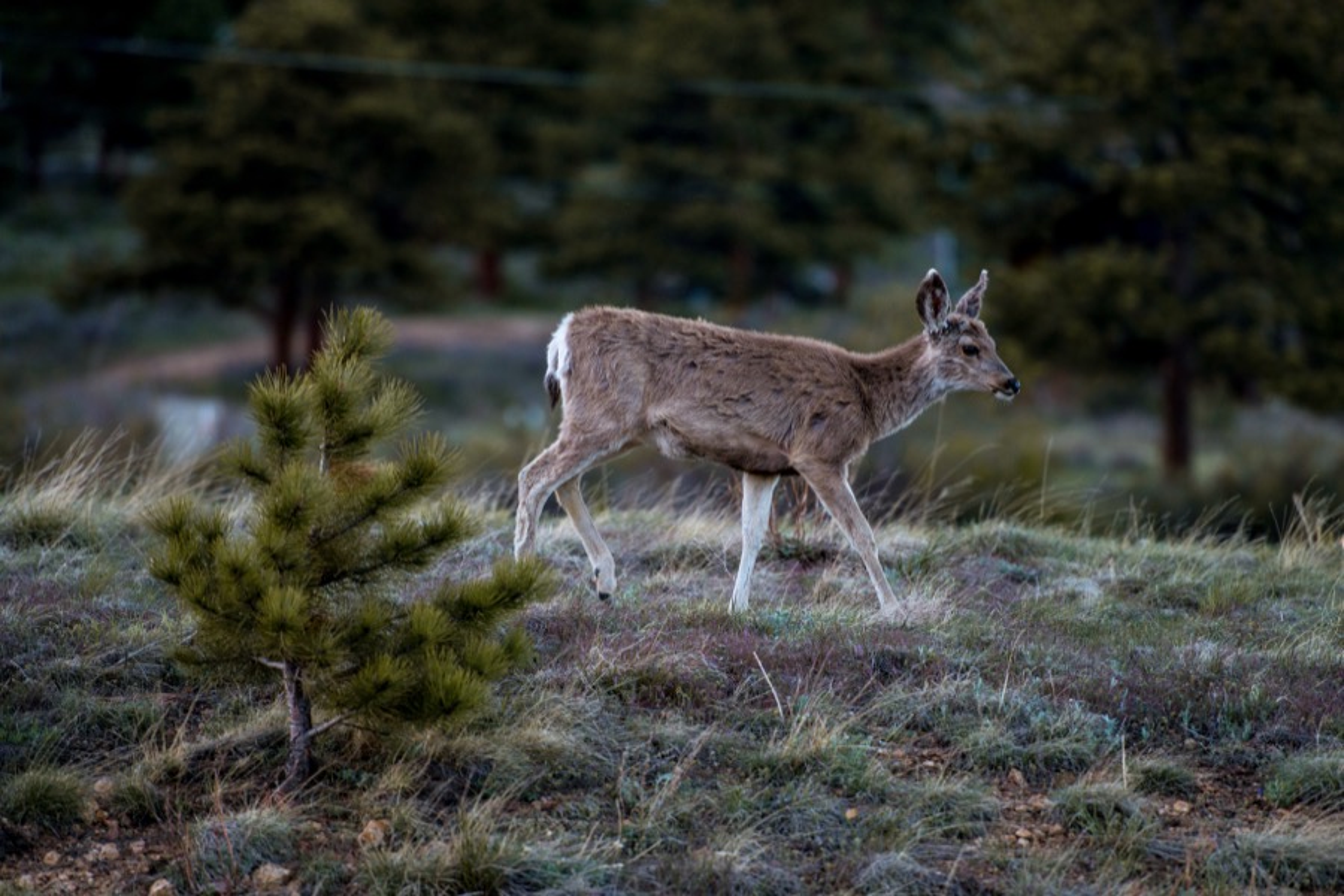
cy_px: 448
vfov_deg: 6.9
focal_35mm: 200
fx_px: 7466
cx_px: 672
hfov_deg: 10.3
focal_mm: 200
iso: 400
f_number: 2.8
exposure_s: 1/640
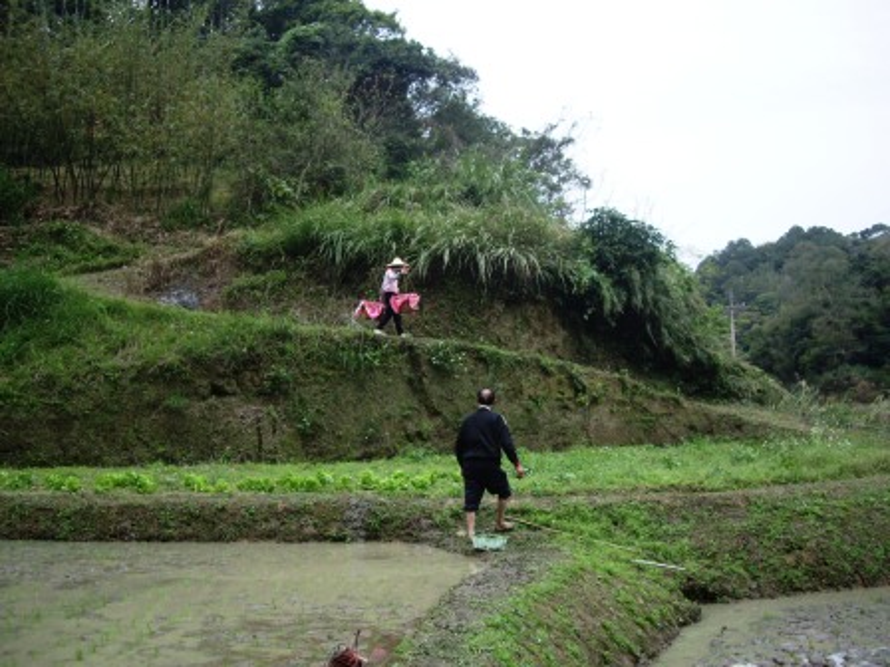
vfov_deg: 37.7
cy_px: 334
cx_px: 445
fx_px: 977
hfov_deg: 49.0
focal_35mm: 38
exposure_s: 1/400
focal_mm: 7.9
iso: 50
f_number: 2.8
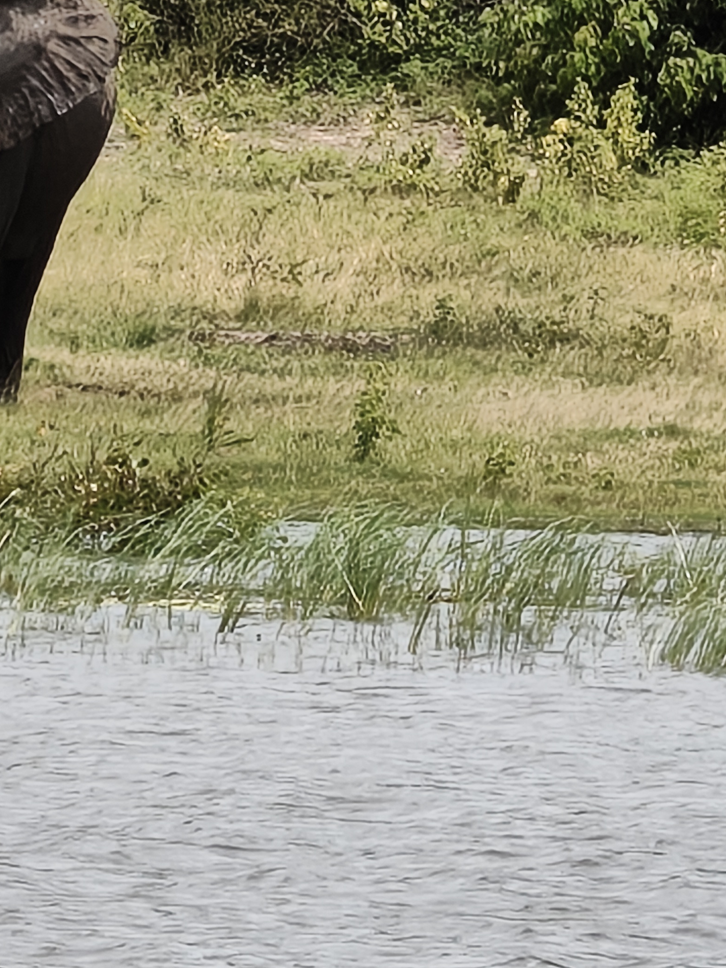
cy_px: 378
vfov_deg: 3.2
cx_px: 160
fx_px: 17567
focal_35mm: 628
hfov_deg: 2.4
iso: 71
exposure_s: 1/728
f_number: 2.55
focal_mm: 13.3
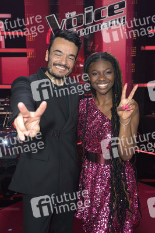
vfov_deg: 53.2
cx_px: 78
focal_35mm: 36
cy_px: 116
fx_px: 233
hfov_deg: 36.8
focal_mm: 36
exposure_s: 1/125
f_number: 5
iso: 2500
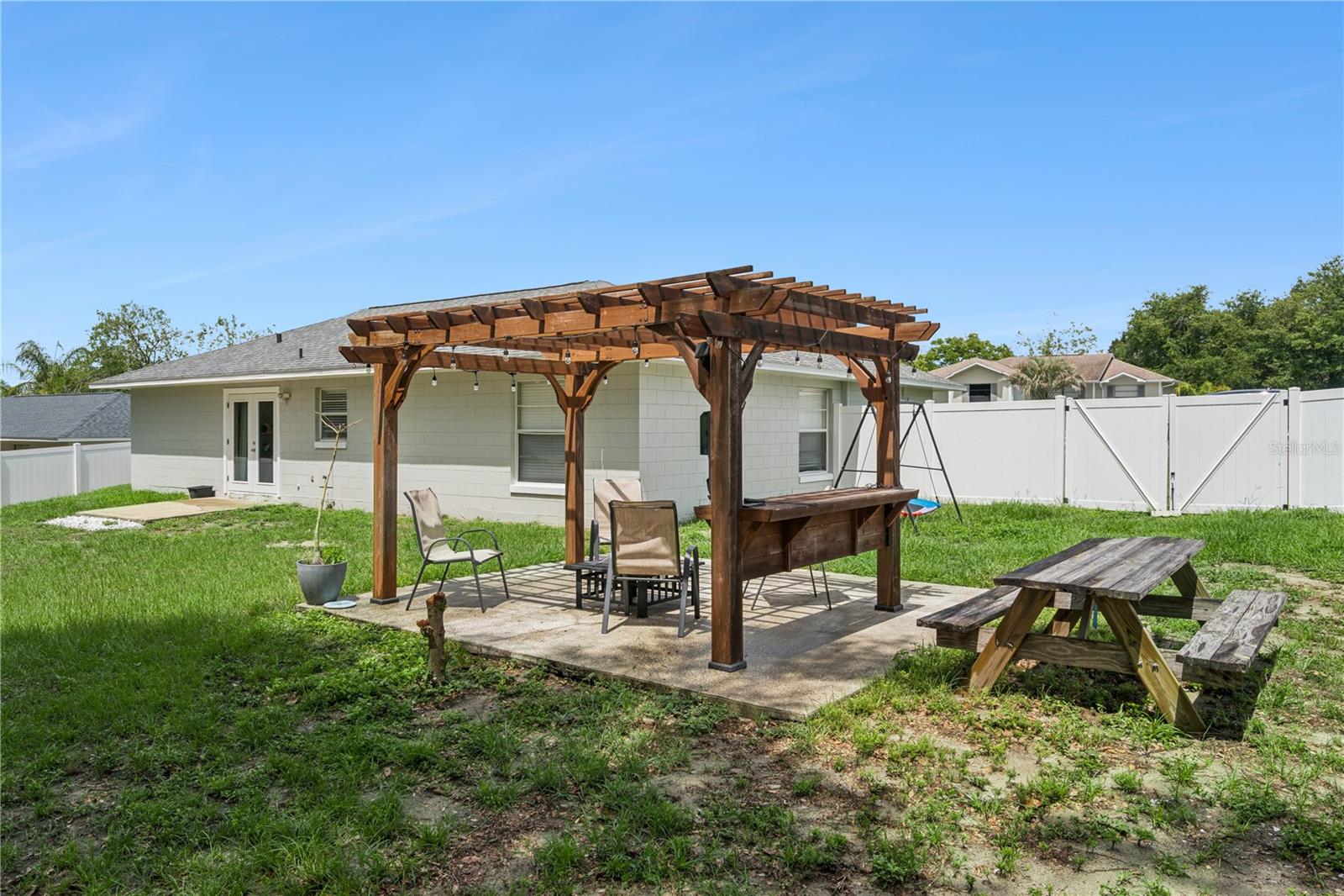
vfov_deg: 53.1
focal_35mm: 24
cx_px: 672
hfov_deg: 73.8
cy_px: 448
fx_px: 896
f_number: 9
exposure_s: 1/640
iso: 400
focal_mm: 24
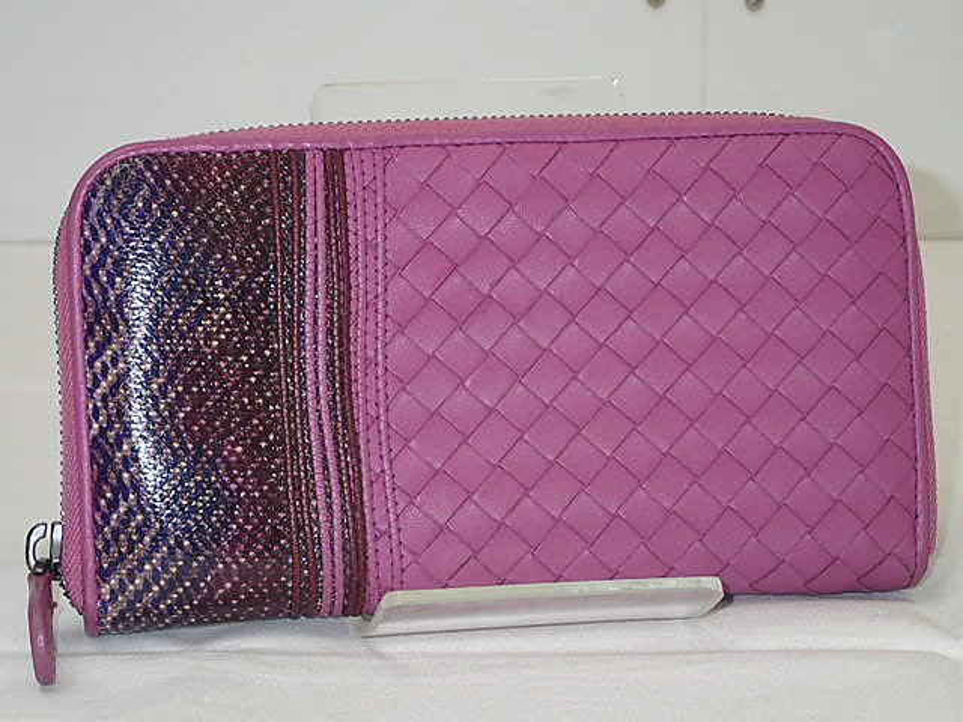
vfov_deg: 17.4
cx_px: 482
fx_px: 2365
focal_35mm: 85
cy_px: 361
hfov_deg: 23.0
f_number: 4.5
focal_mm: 15.41
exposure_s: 1/80
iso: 320
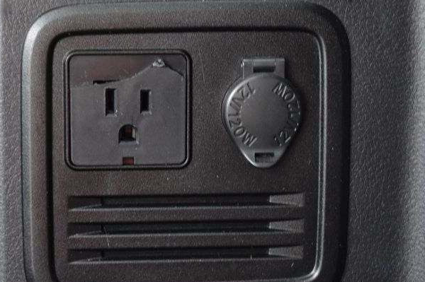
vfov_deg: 9.7
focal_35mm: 141
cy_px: 114
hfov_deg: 14.6
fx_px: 1661
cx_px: 176
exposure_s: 1/10
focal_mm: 55
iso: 1600
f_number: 5.6
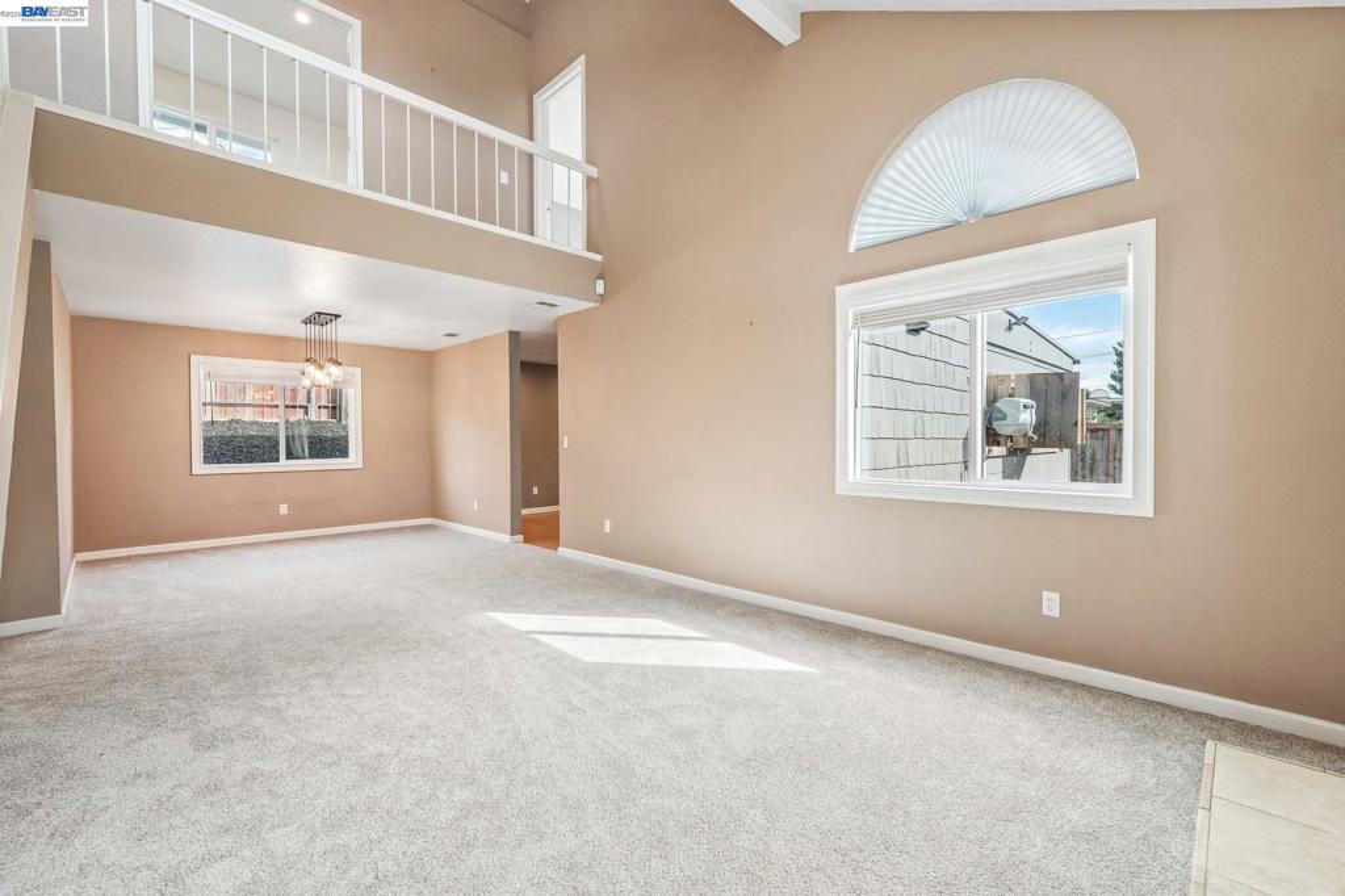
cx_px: 672
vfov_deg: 81.2
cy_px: 448
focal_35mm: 14
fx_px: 523
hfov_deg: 104.3
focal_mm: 14
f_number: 8
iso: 640
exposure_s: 1/30
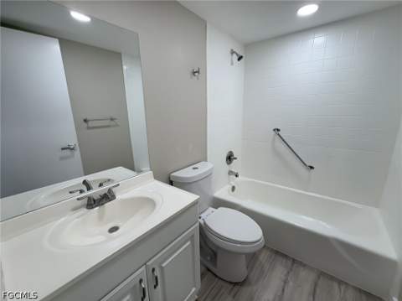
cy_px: 150
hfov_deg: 102.1
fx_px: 162
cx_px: 201
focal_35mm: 14
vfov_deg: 85.6
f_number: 2.2
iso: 100
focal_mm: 2.22
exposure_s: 1/120
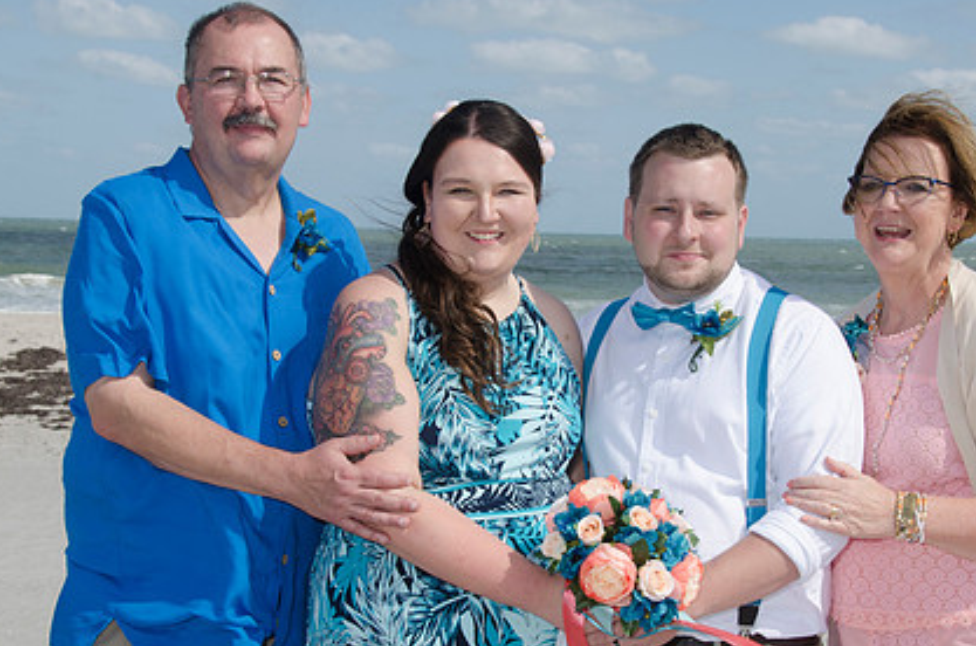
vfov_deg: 19.1
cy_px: 386
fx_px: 1920
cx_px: 531
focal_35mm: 71
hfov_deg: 28.5
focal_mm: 34
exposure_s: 1/250
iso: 100
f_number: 11
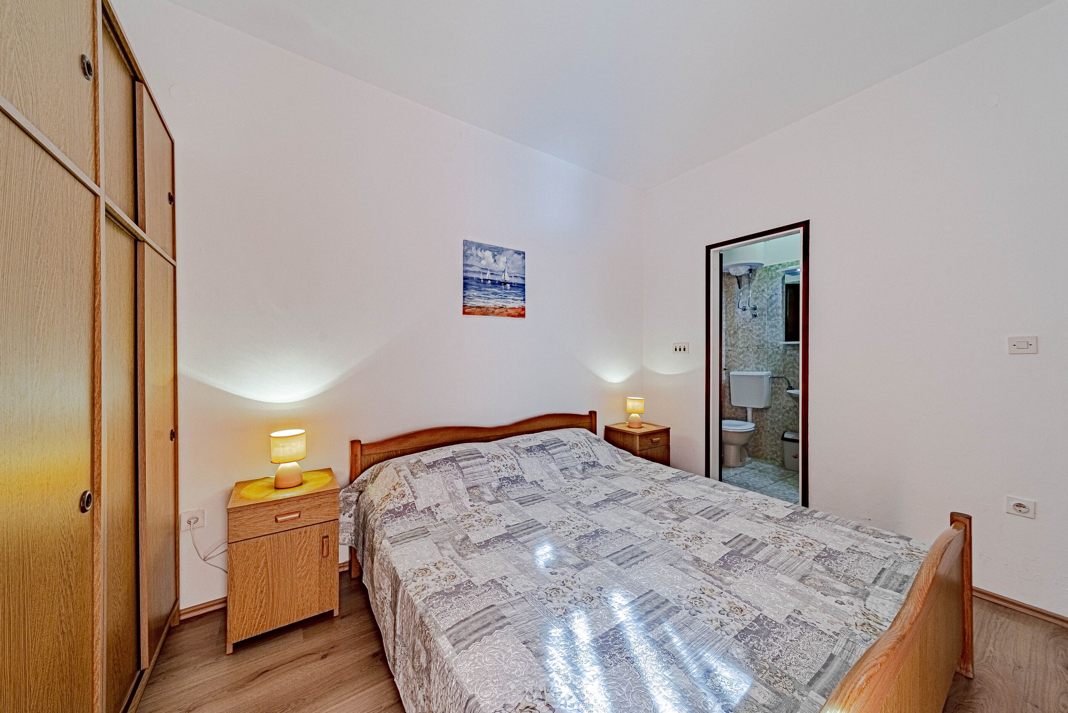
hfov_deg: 112.6
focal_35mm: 12
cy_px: 356
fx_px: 356
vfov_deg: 90.1
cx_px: 534
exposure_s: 1/400
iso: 400
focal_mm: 12
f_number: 8
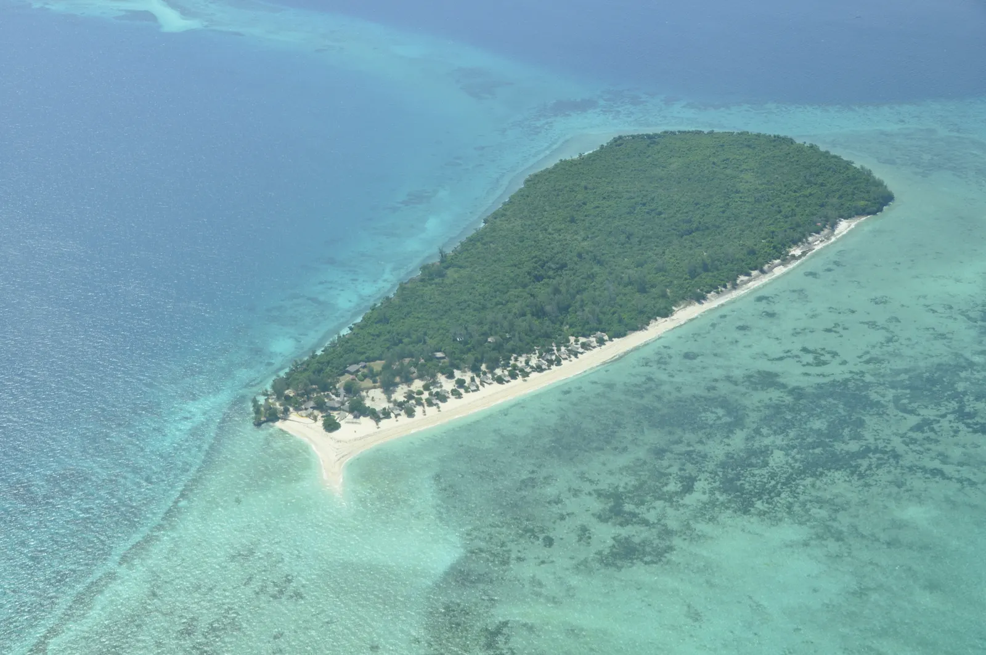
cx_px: 493
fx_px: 1313
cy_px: 328
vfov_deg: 28.0
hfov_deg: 41.2
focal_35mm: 48
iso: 200
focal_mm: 32
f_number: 9.5
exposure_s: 1/350
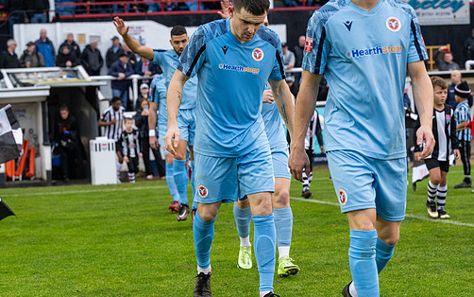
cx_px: 217
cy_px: 161
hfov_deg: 21.6
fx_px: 1240
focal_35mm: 96
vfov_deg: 13.6
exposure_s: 1/400
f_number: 4
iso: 2000
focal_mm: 70
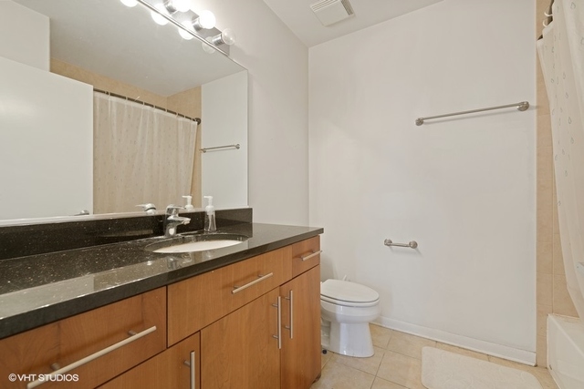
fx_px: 260
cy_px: 194
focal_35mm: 16
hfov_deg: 96.7
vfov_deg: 73.8
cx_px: 292
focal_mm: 16
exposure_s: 1.6
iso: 200
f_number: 8
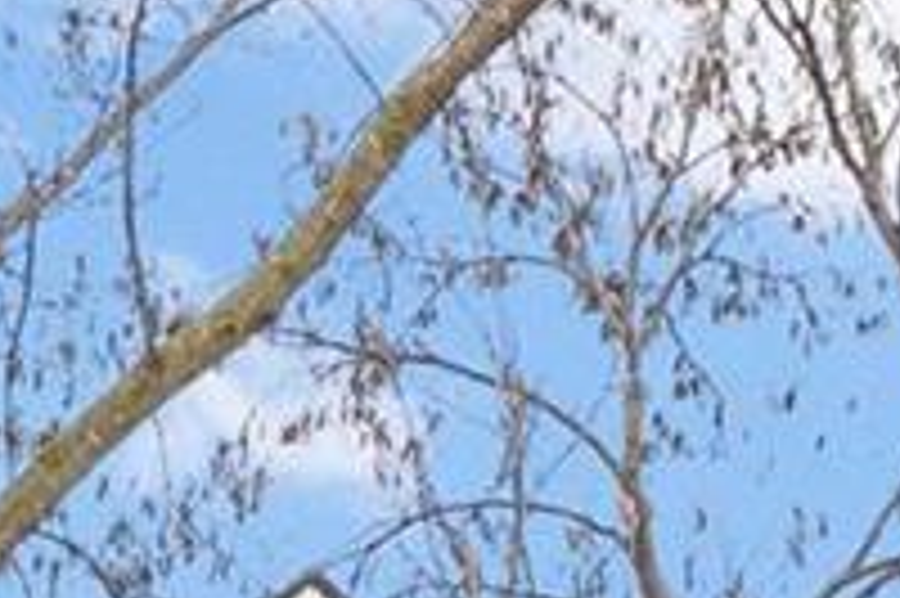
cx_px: 238
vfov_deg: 4.4
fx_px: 7194
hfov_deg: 7.2
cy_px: 2221
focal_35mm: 288
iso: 400
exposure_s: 1/20
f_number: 8
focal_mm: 18
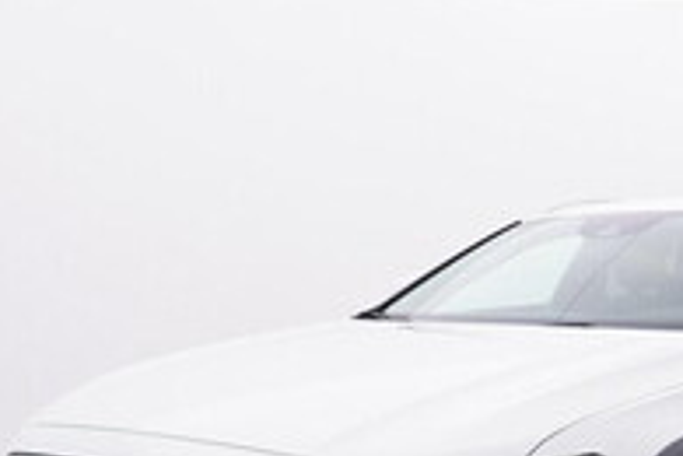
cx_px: 646
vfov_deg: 20.7
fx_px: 1203
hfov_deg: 30.0
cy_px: 458
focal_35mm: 63
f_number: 5
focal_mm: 15
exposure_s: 1/80
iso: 200
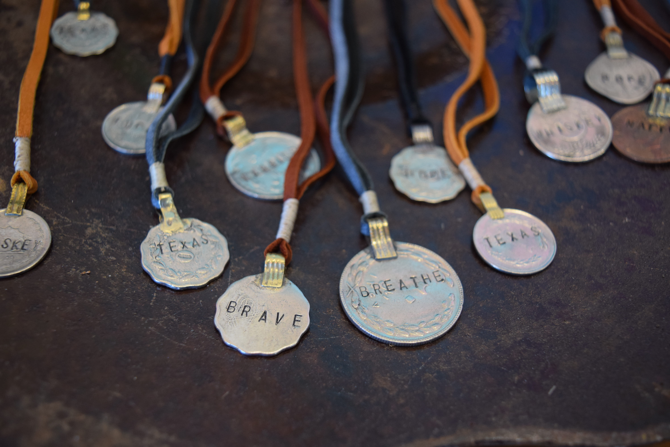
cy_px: 224
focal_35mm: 36
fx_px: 670
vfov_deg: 36.9
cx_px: 335
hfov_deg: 53.1
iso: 1000
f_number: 4
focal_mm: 24
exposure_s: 1/60
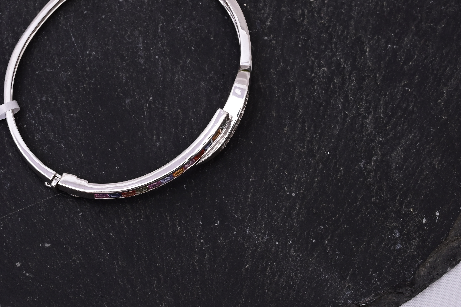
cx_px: 226
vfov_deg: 11.9
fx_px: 1472
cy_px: 106
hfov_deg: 17.8
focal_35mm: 115
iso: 640
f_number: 22
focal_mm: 70
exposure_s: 1/100
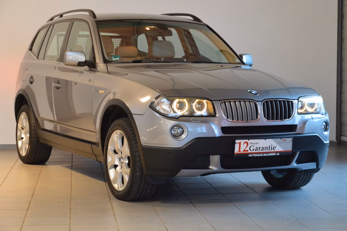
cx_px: 174
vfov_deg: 17.5
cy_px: 116
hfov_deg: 26.0
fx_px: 751
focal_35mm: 78
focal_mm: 52
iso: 1100
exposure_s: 1/15
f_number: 5
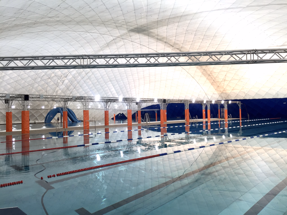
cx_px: 144
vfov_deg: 48.2
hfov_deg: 61.7
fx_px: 240
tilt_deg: +1.6
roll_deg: +0.3
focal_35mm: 29
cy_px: 108
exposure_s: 1/100
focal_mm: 4.15
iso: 40
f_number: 2.2
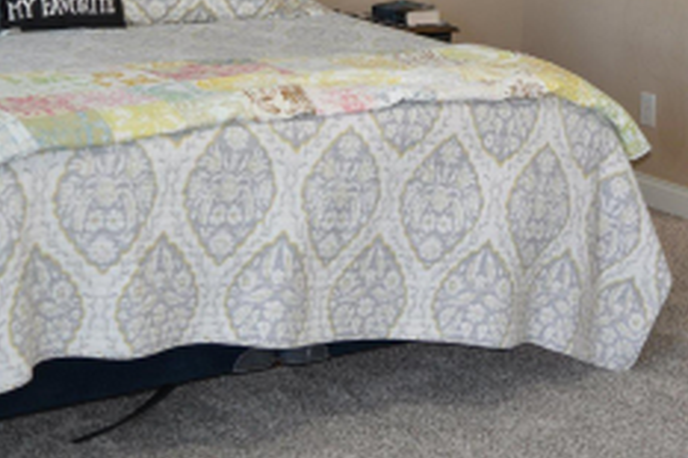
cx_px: 638
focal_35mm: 87
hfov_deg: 22.7
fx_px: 1661
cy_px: -151
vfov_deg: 14.9
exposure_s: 1/25
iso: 100
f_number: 3.5
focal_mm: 18
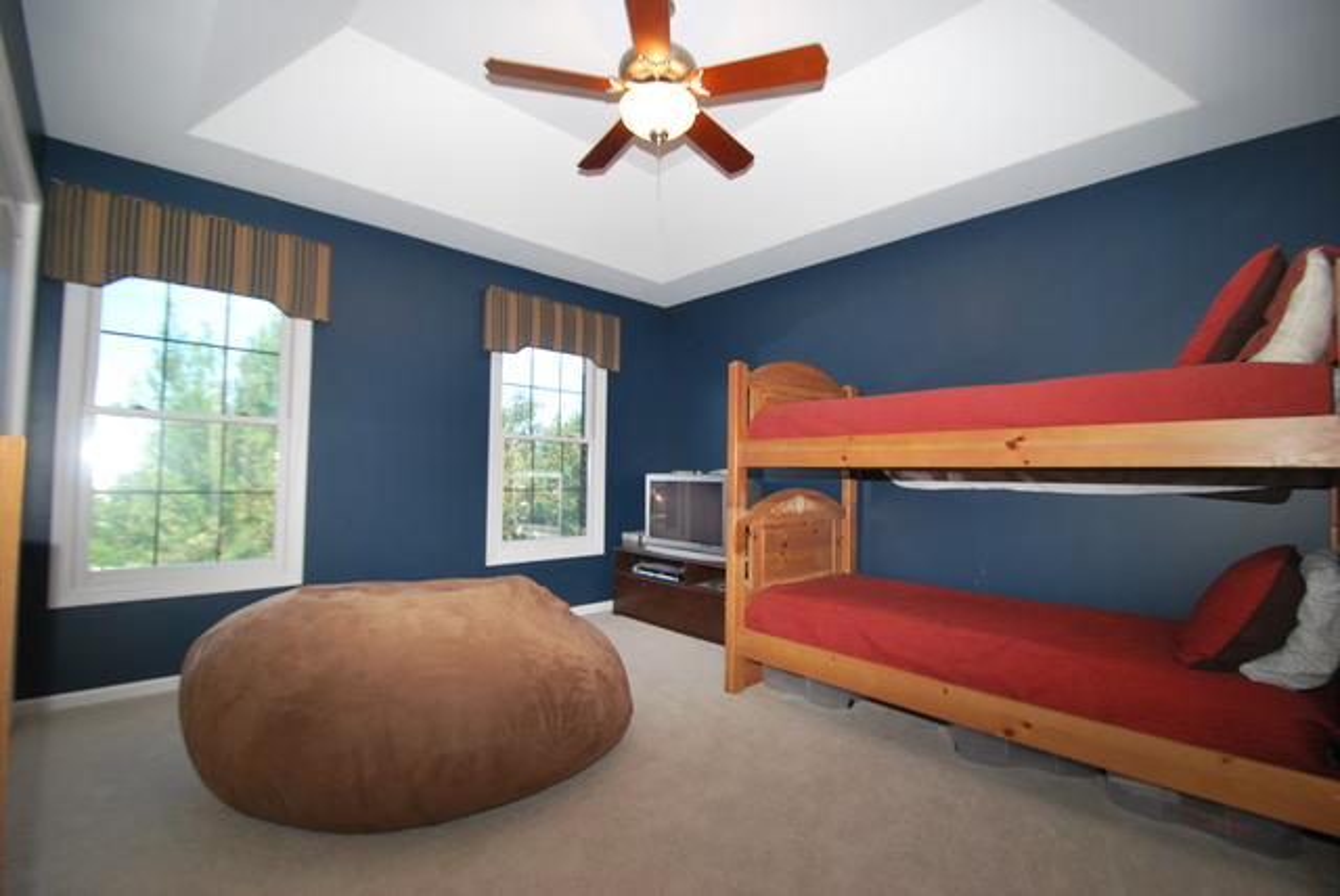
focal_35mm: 15
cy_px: 448
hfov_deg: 100.3
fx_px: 559
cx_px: 670
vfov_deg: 77.4
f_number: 4
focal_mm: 10
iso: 200
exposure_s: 1/60
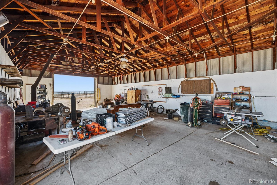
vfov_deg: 77.3
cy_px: 92
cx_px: 138
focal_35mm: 15
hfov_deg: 100.4
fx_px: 115
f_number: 5.6
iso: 400
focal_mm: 15
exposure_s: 1/125
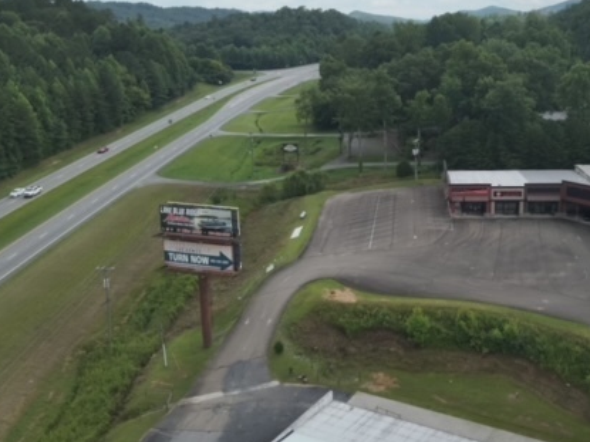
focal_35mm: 37
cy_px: 165
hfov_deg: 48.4
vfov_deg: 38.4
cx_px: 435
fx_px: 630
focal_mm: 4.4
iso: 100
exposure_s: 1/800
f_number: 2.8
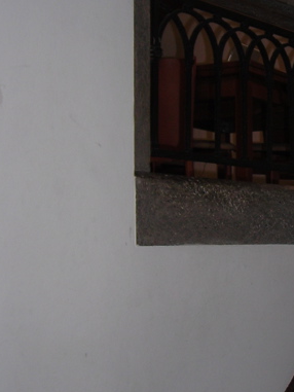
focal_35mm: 85
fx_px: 962
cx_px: 300
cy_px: 175
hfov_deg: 17.0
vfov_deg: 23.0
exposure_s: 1/60.1
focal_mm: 6.3
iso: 50
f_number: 3.2
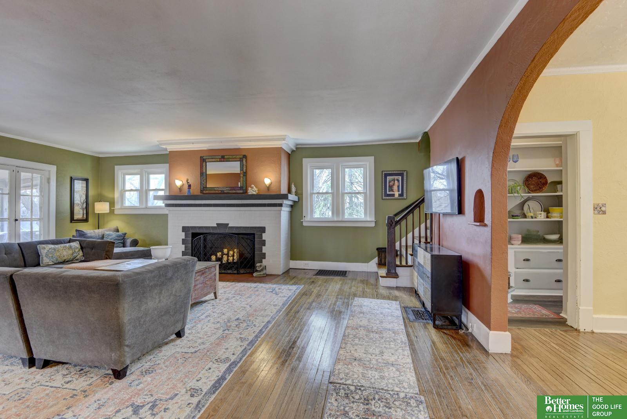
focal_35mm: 24
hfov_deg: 73.7
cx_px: 314
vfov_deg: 53.2
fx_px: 418
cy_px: 210
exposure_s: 1/4
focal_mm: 24
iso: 400
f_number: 8
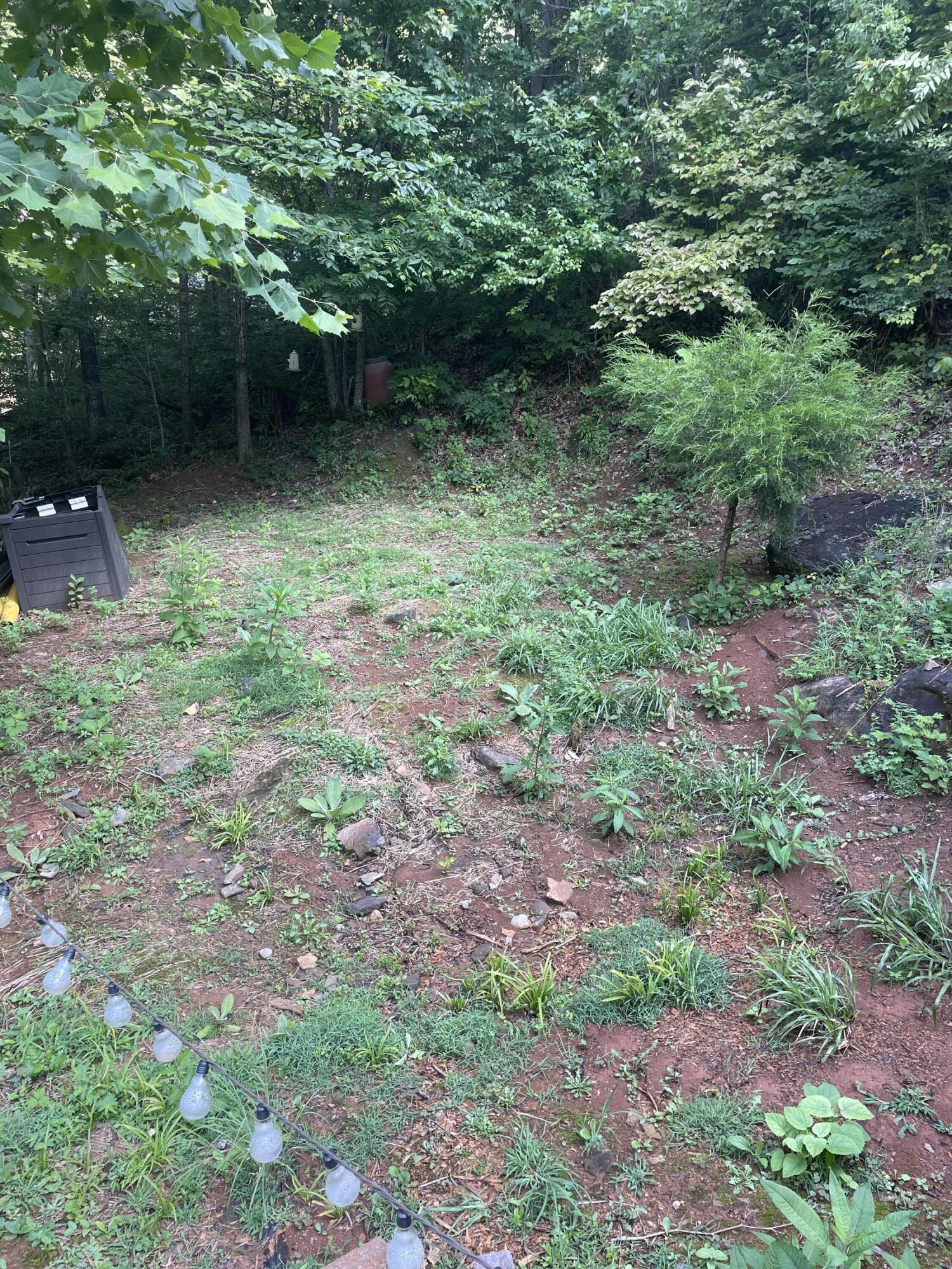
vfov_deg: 67.3
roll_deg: -5.8
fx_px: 953
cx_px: 476
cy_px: 634
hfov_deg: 53.1
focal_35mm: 26
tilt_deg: -16.5
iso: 40
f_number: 1.6
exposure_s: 1/121
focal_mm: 4.2
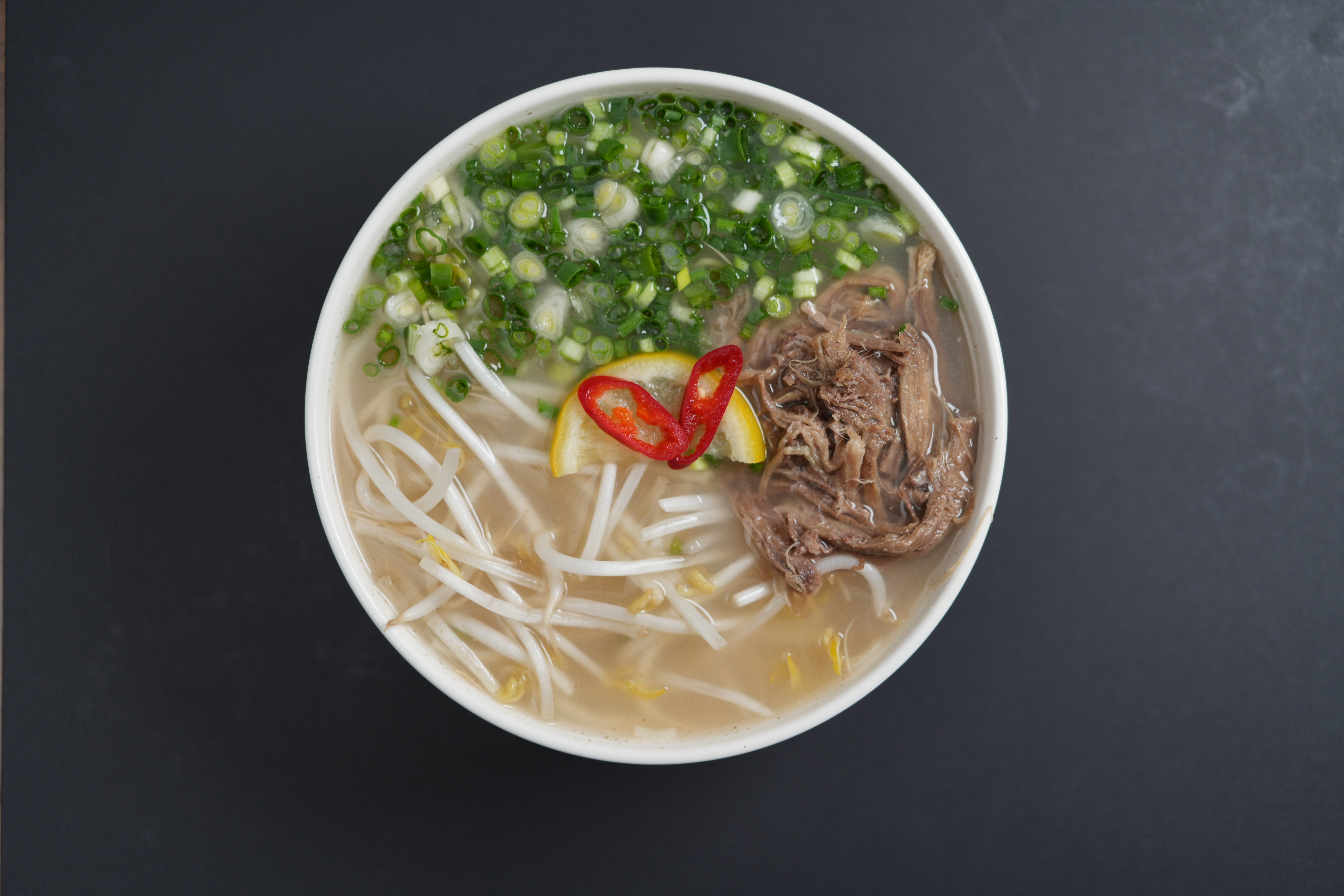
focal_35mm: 49
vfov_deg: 27.5
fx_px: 1829
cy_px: 448
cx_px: 672
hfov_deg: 40.3
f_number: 2.8
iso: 125
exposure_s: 1/50
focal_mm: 49
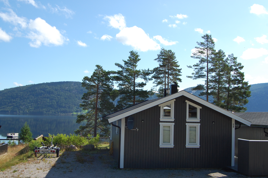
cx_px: 133
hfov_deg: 48.9
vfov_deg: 33.7
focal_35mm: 40
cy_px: 95
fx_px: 294
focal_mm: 23
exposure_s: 1/250
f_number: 8
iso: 200
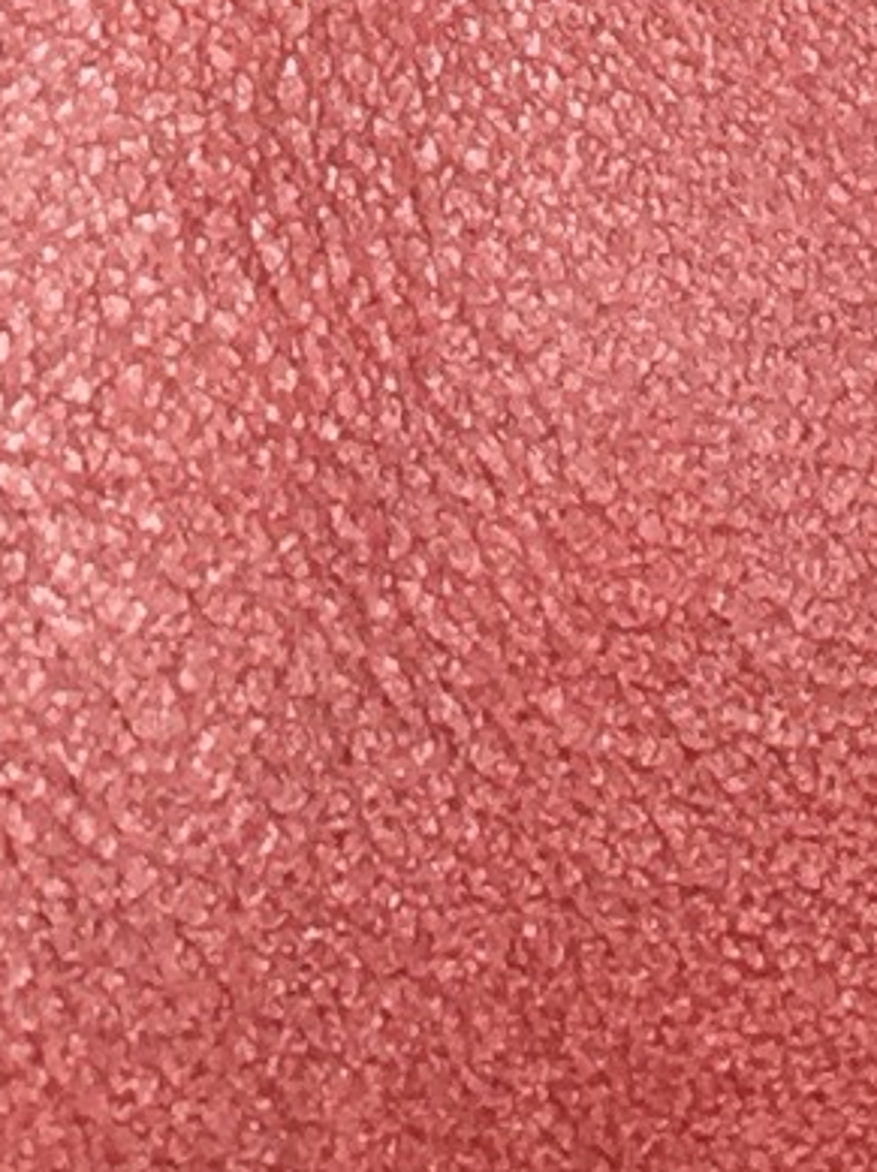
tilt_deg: -76.2
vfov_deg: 9.3
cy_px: -1232
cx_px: 307
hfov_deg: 7.4
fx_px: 6733
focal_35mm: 199
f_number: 2.2
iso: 32
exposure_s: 1/33
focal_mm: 4.15
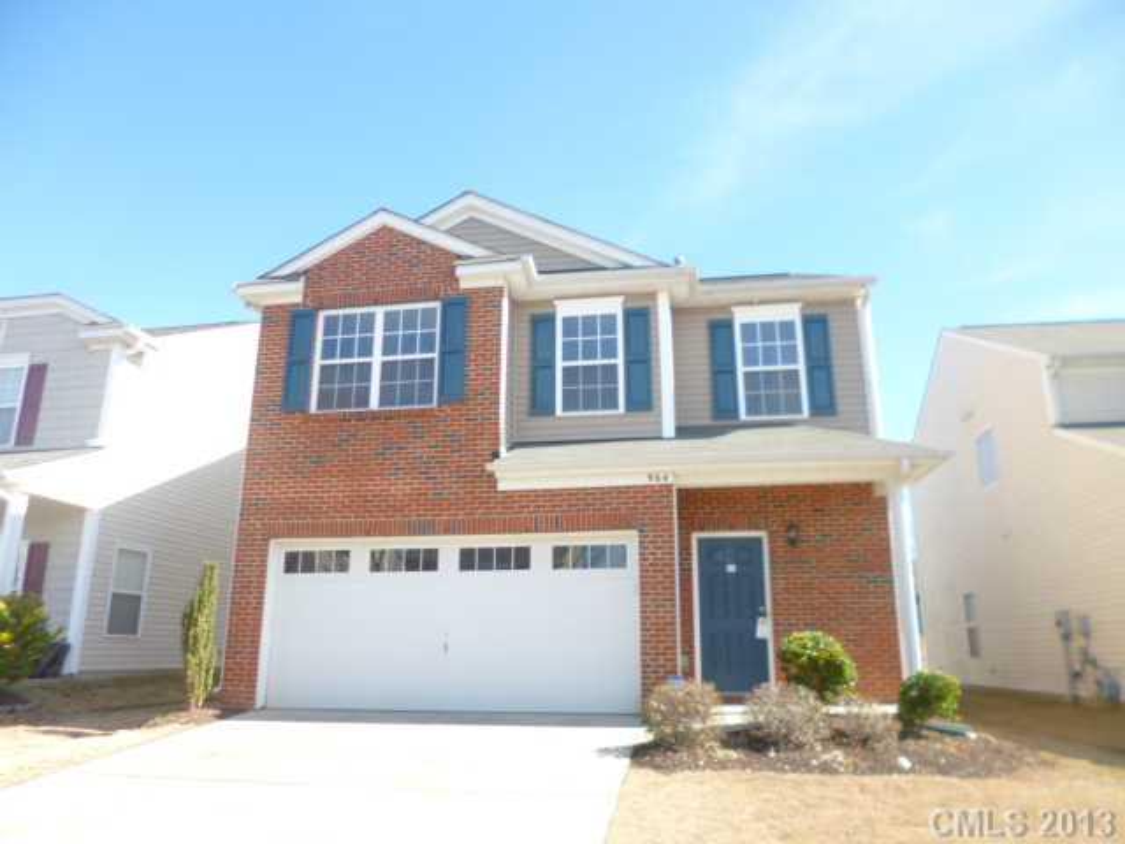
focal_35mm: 24
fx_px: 780
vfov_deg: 56.8
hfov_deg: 71.6
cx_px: 562
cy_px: 422
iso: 100
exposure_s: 1/400
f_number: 2.5
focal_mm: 4.3
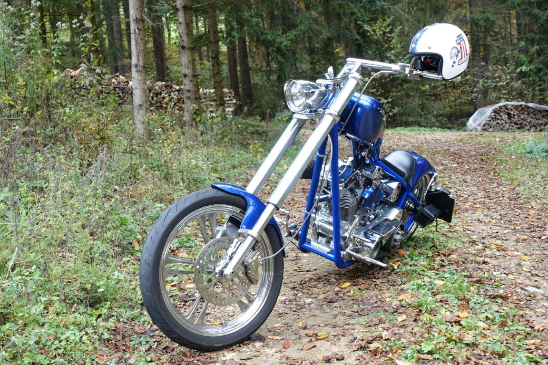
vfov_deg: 27.0
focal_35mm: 50
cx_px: 274
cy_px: 182
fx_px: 761
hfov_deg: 39.6
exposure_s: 1/60
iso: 125
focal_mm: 18.51
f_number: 2.8
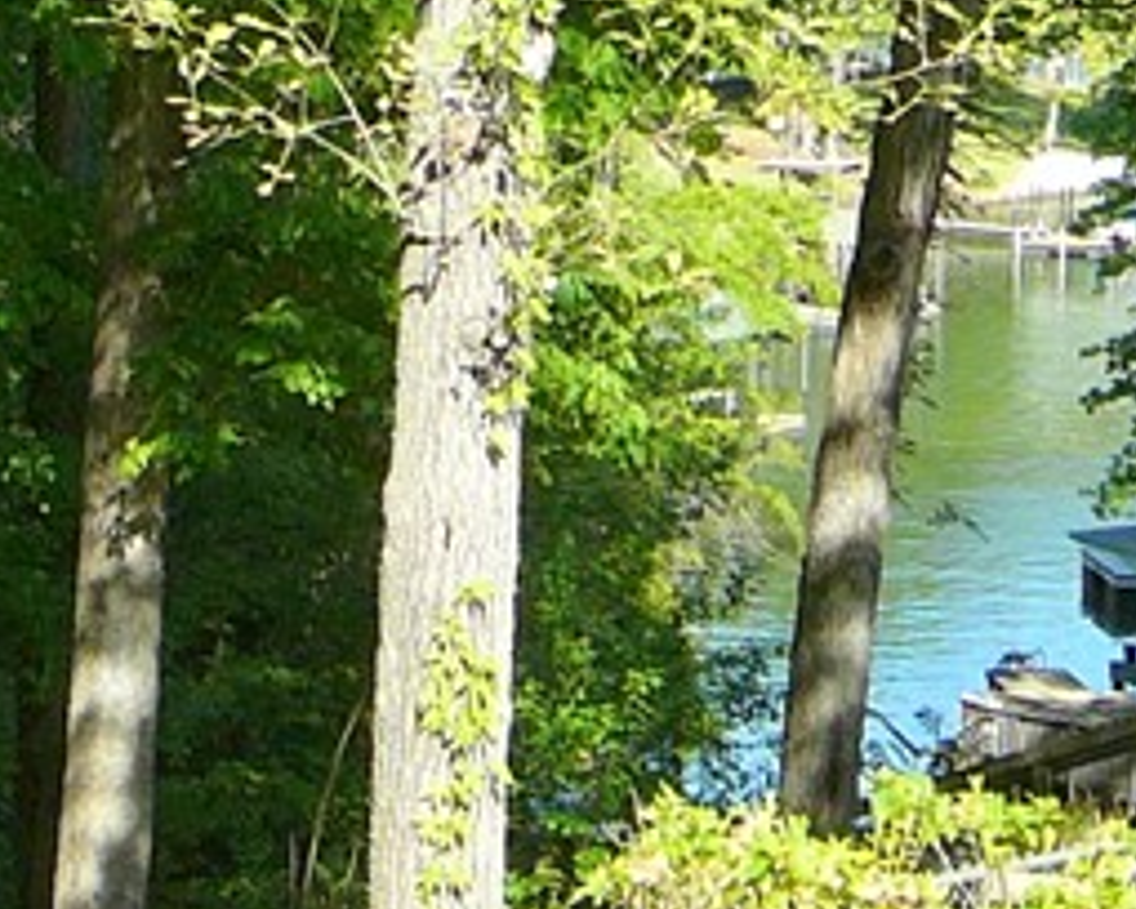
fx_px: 5010
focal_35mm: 149
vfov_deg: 10.3
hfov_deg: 12.8
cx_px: 1020
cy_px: 218
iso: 80
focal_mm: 5.6
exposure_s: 1/320
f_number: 3
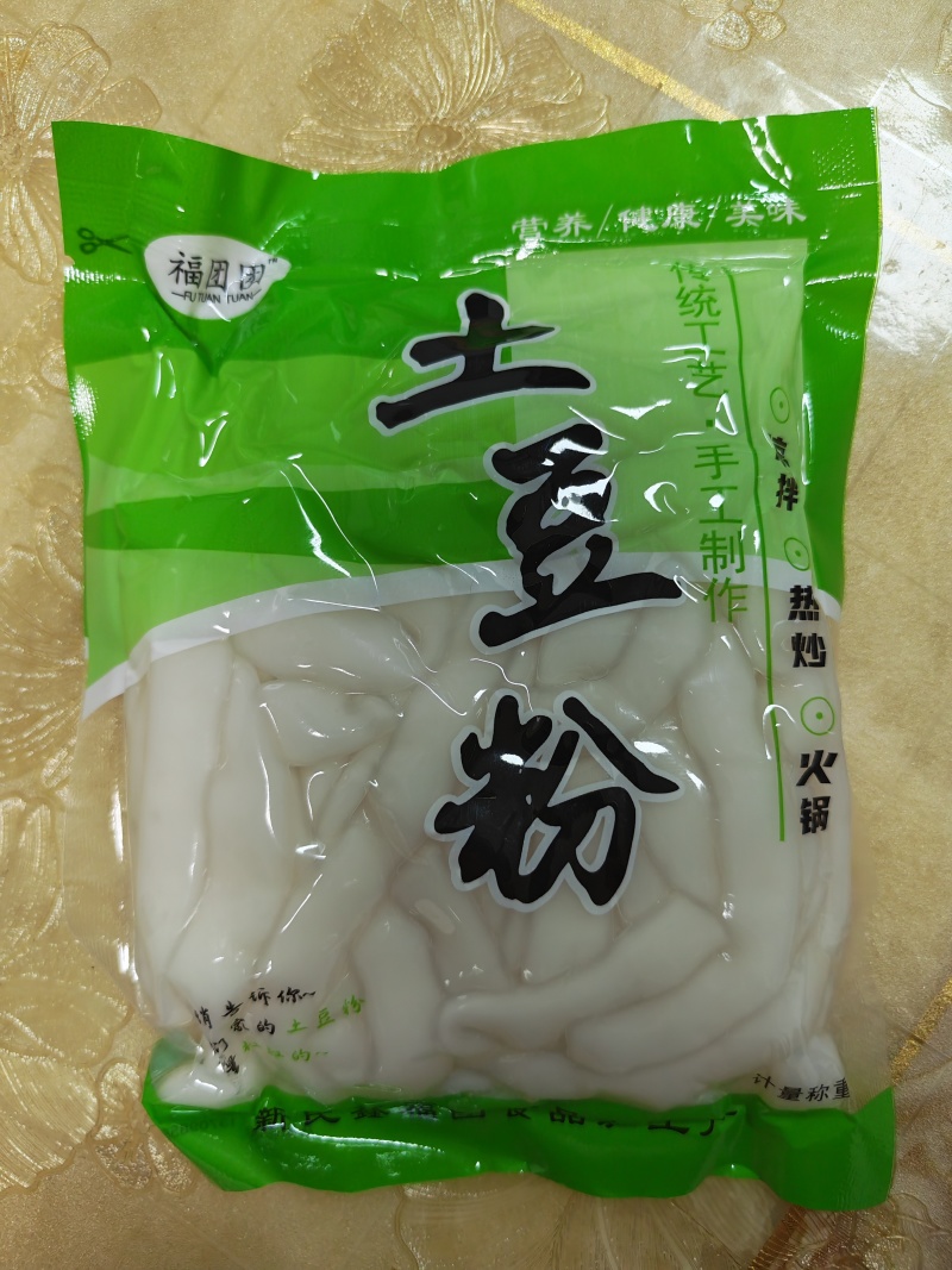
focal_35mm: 24
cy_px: 635
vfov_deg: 71.6
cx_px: 476
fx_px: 880
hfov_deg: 56.8
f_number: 1.9
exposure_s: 1/100
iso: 1000
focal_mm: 6.12
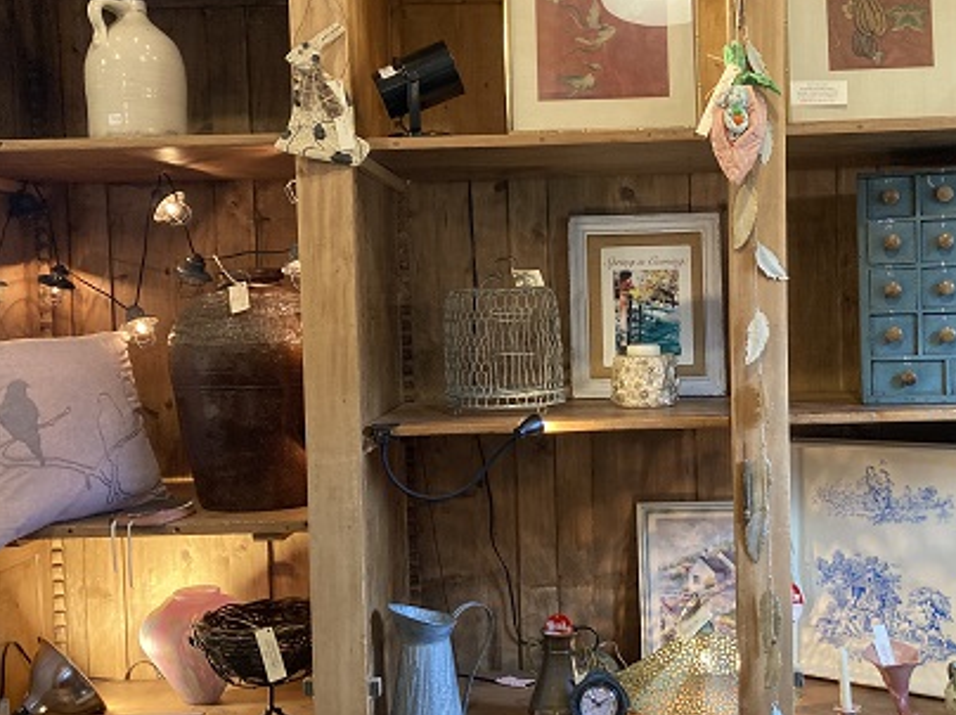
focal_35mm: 40
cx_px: 583
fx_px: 1103
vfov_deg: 35.9
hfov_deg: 46.5
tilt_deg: -3.8
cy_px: 365
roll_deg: +1.0
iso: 320
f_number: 1.8
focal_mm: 3.99
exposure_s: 1/60
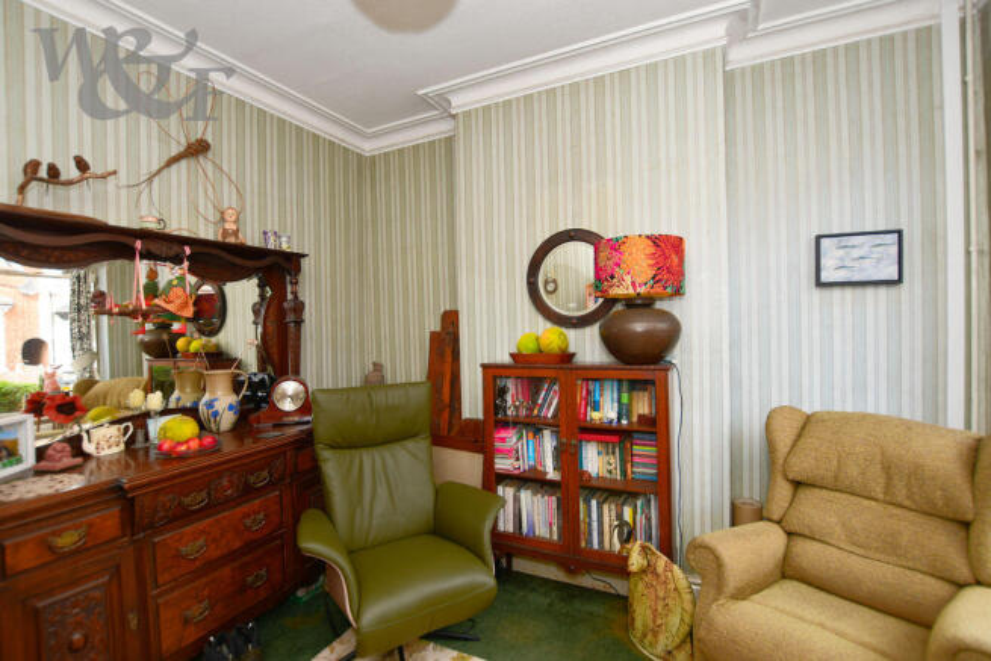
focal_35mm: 16
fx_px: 441
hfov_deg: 96.7
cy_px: 330
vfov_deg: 73.8
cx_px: 496
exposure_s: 1/60
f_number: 4
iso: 100
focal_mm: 11
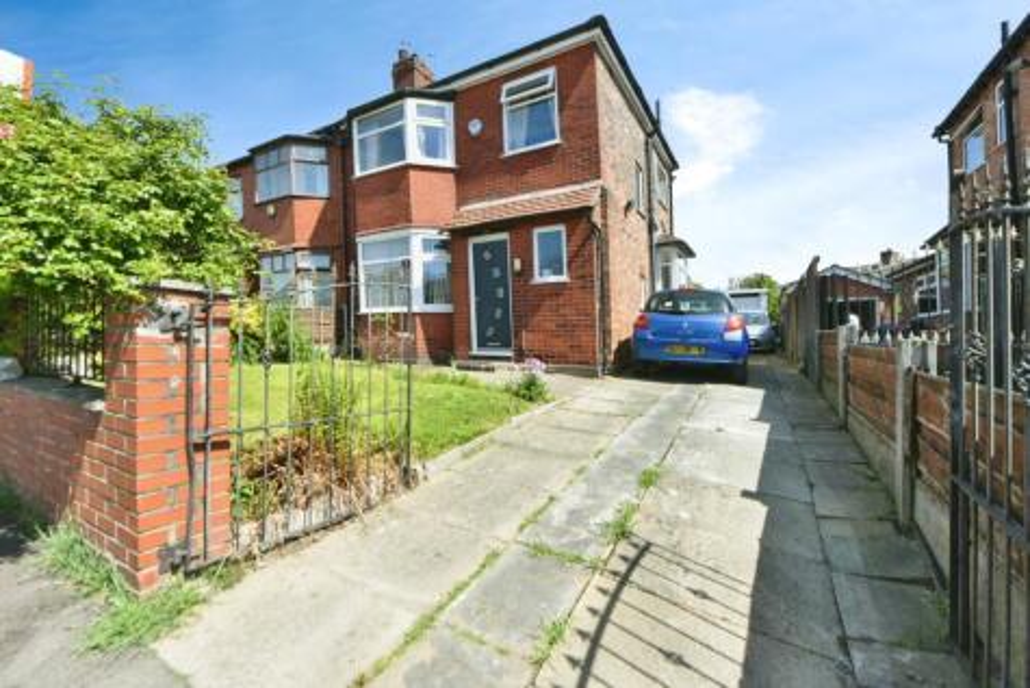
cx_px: 515
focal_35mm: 14
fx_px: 401
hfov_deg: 104.2
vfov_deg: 81.2
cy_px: 344
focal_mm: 14
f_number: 10
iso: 500
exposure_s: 1/500
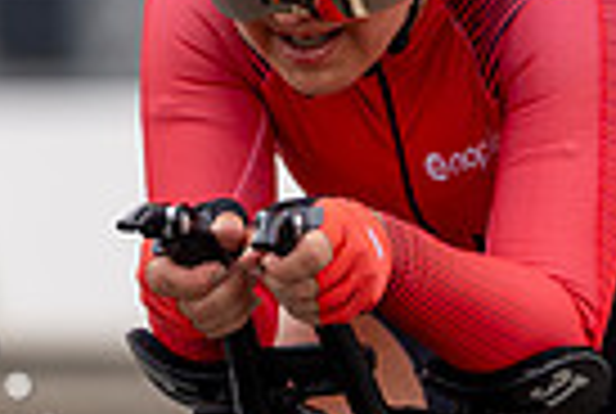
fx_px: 11215
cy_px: 407
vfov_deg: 2.1
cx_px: 396
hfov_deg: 3.1
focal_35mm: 654
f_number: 3.5
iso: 100
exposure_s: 1/800
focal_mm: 155
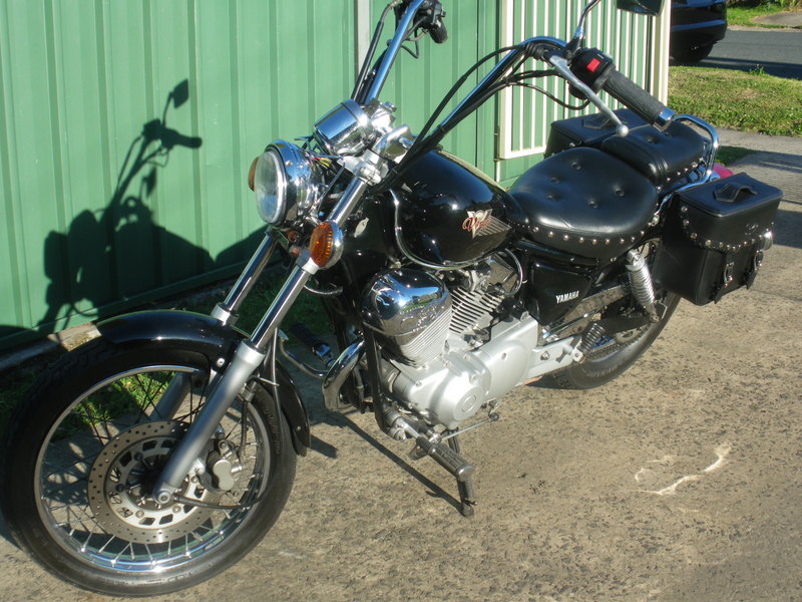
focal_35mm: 42
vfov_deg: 34.3
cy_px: 301
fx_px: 973
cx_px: 401
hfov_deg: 44.8
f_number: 4
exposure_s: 1/250
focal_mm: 7.5
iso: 64
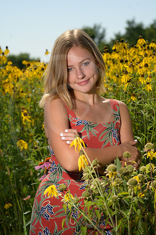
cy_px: 118
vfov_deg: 23.9
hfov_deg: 16.0
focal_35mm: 85
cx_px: 78
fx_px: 554
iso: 100
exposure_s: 1/800
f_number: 5.6
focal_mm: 85
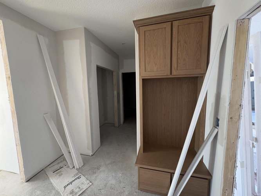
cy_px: 98
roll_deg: +1.8
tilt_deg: -5.0
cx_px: 130
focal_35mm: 14
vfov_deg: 85.7
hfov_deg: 102.1
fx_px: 106
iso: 250
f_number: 2.2
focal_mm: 2.22
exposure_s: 1/60
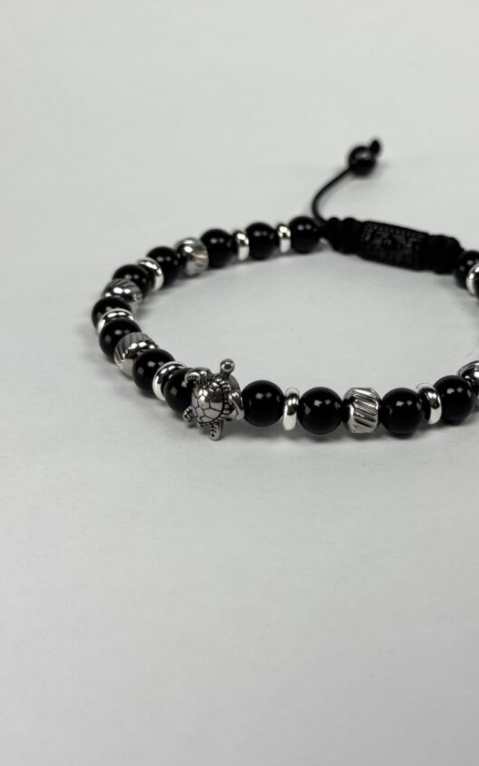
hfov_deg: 20.9
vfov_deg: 32.9
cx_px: 334
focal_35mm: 62
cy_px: 301
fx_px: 1295
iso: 64
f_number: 1.78
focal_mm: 6.76
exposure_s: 1/7937
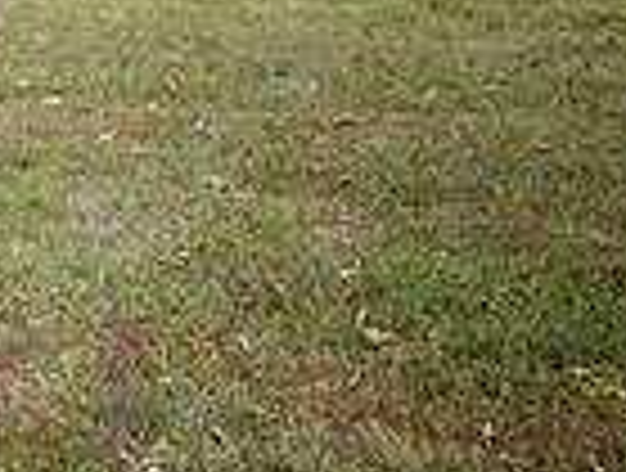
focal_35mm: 152
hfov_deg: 11.9
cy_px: 74
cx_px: -522
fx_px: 2756
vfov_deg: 9.8
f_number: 4.2
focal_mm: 38
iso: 400
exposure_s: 1/640
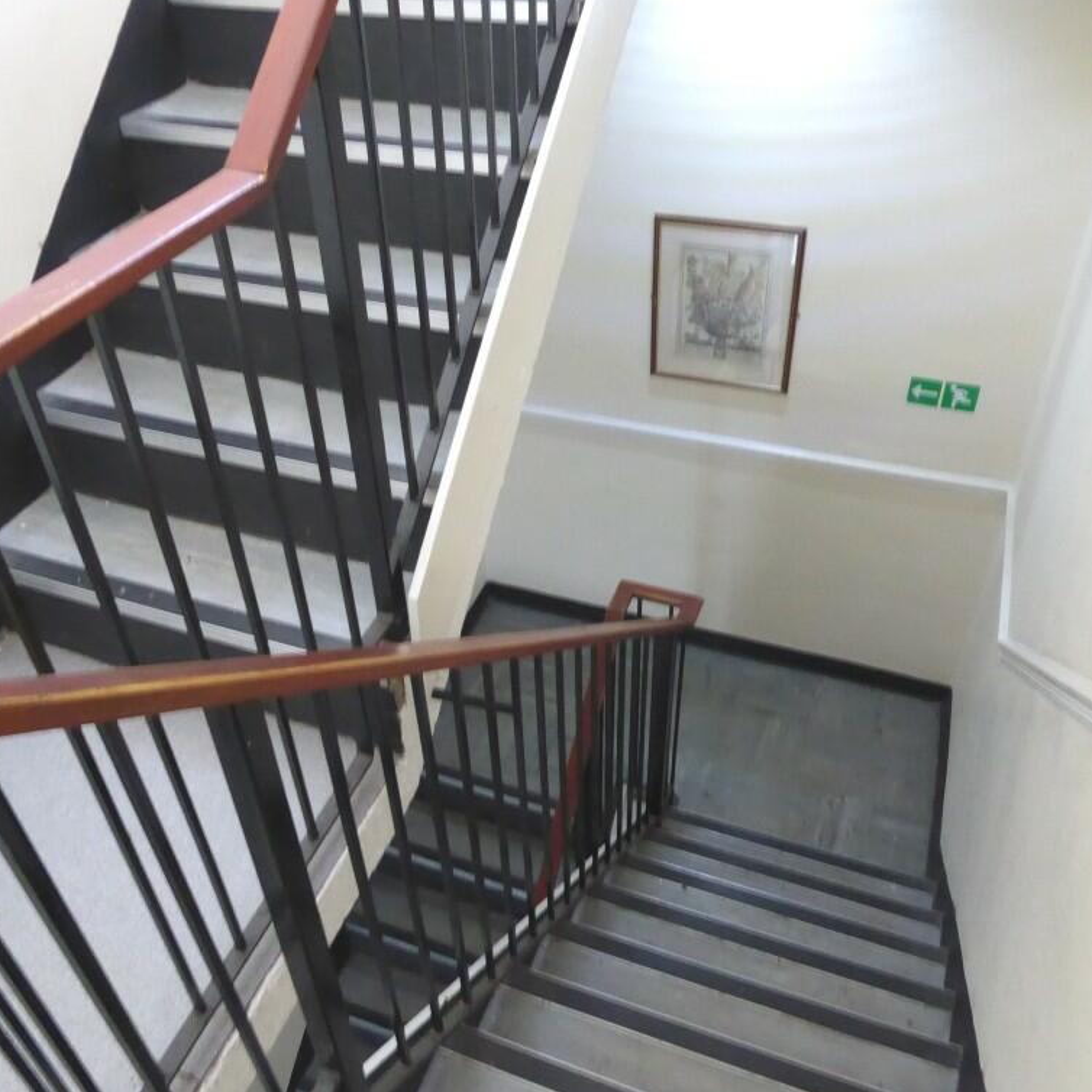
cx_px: 523
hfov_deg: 54.0
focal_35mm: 30
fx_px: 1071
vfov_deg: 54.0
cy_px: 550
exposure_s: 1/20
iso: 800
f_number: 3.3
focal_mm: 4.3
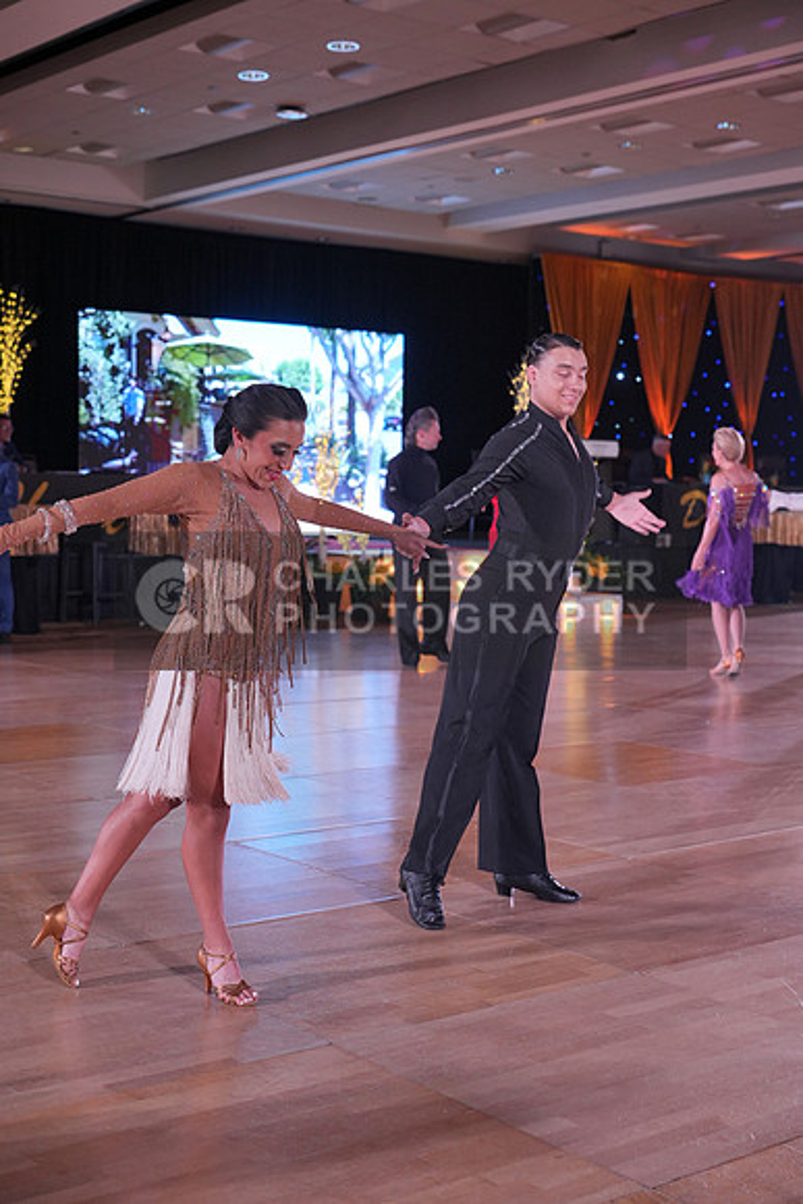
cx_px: 402
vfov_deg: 39.6
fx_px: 1672
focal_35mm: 50
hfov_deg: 27.0
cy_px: 602
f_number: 4
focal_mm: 50
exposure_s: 1/400
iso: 1600
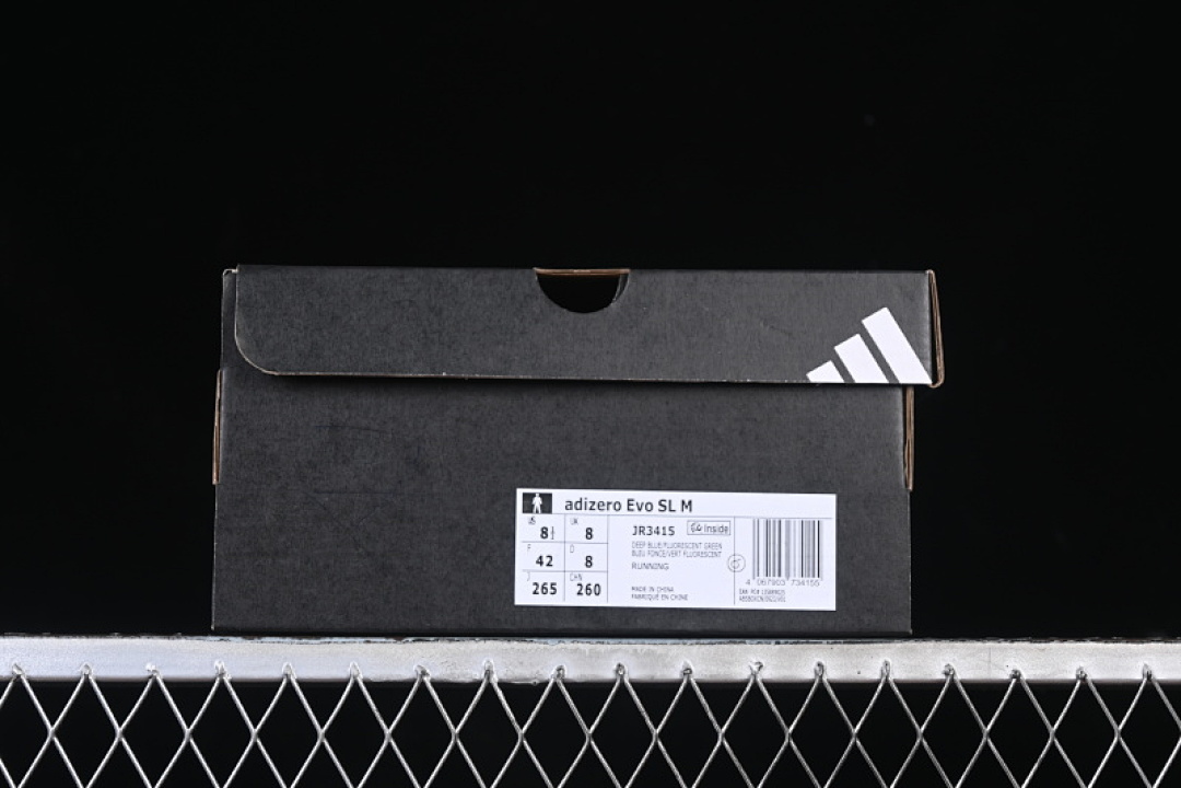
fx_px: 2460
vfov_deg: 18.2
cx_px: 590
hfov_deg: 27.0
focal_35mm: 75
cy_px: 394
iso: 160
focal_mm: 50
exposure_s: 1/60
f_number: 6.3
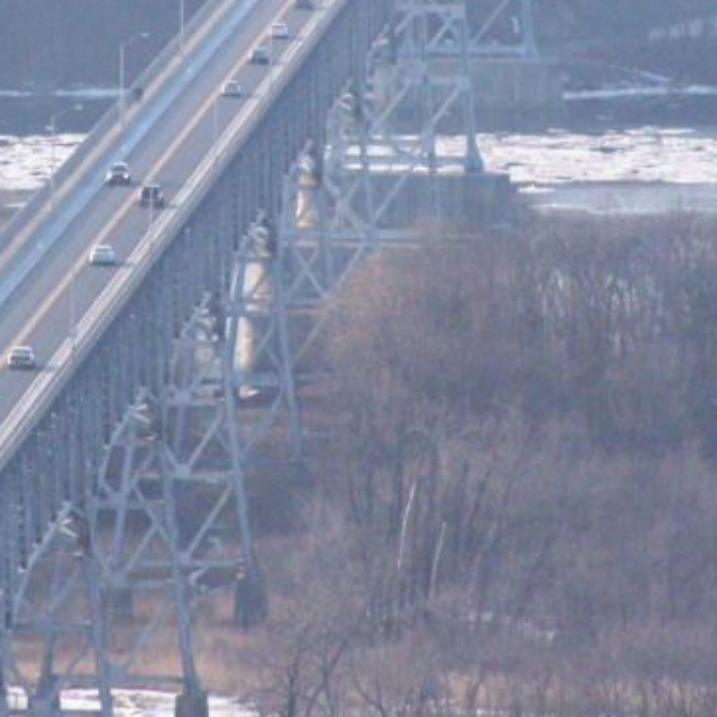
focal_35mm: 592
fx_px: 13873
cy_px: 65
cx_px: 319
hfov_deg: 3.0
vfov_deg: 3.0
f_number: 4.5
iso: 400
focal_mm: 39.5
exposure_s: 1/640
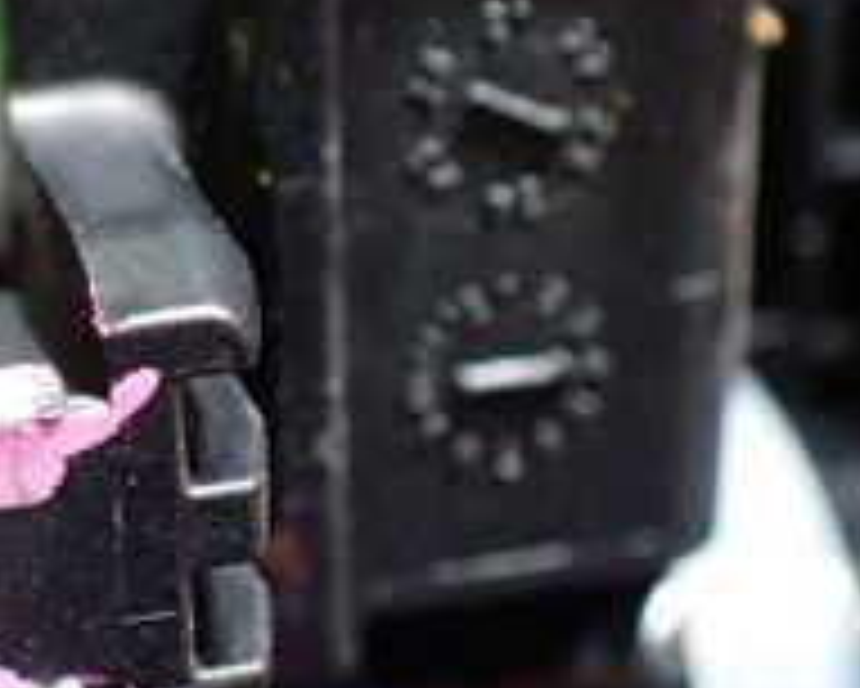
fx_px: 2343
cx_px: 86
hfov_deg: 20.4
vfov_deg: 16.7
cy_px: 382
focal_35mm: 92
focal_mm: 5.4
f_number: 2.3
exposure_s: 1/40
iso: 800
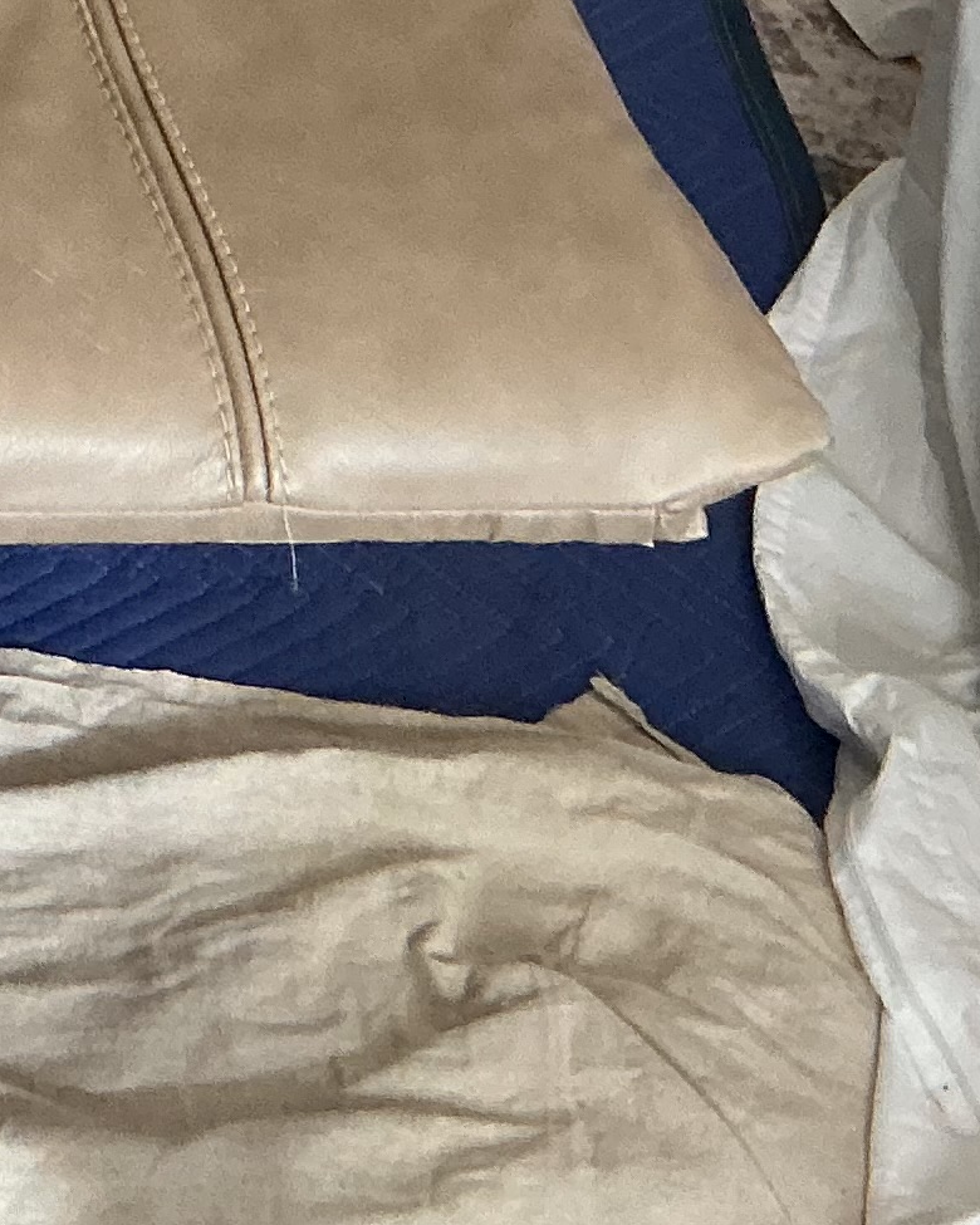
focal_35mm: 117
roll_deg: -2.2
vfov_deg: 15.6
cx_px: -768
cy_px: -392
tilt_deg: -30.6
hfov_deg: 12.1
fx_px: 4242
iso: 200
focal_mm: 3
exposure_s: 1/60
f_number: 1.8
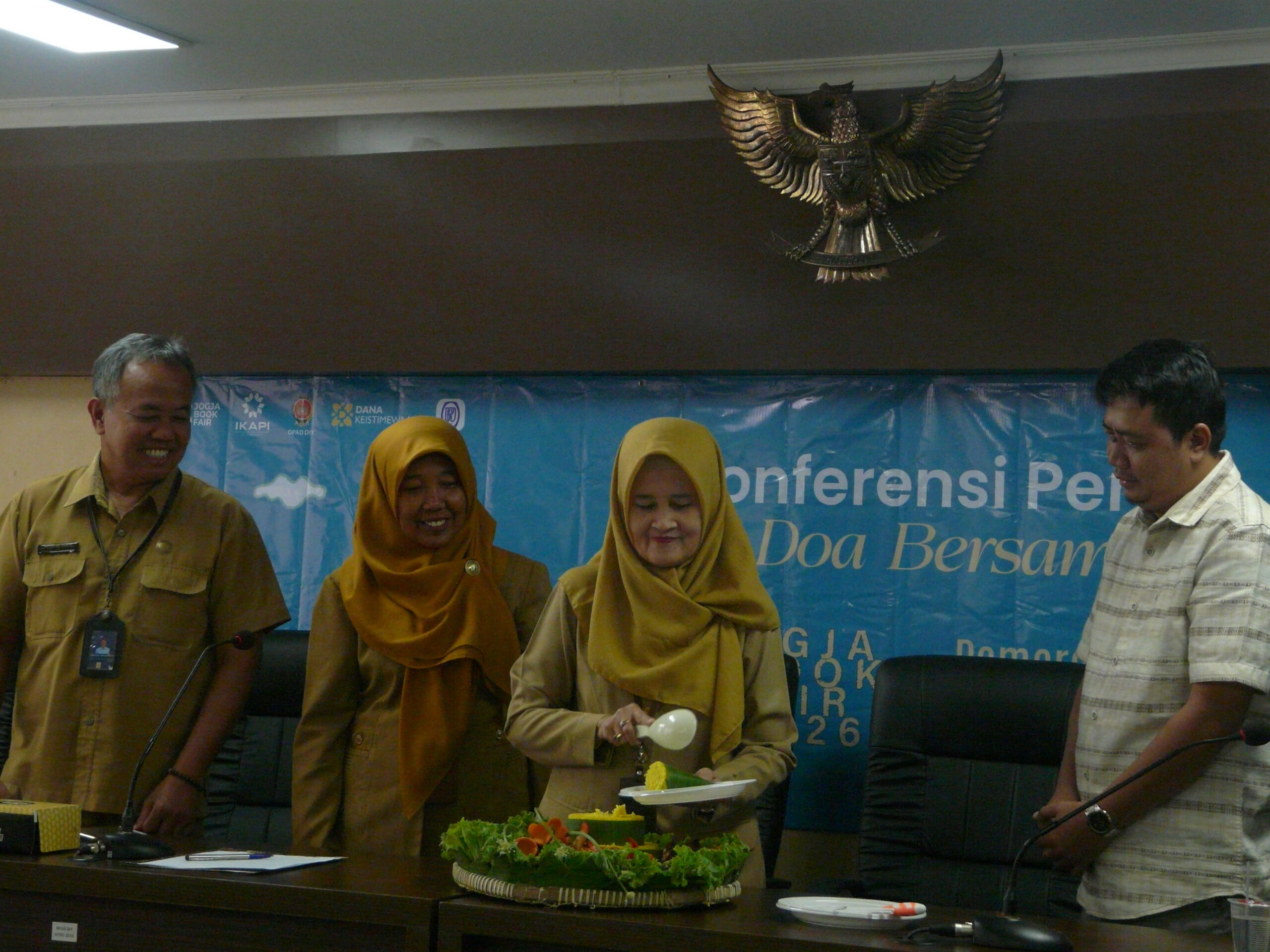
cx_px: 635
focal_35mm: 69
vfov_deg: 21.3
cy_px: 476
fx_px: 2531
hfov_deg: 28.2
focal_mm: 11.4
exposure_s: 1/50
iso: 400
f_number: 3.2
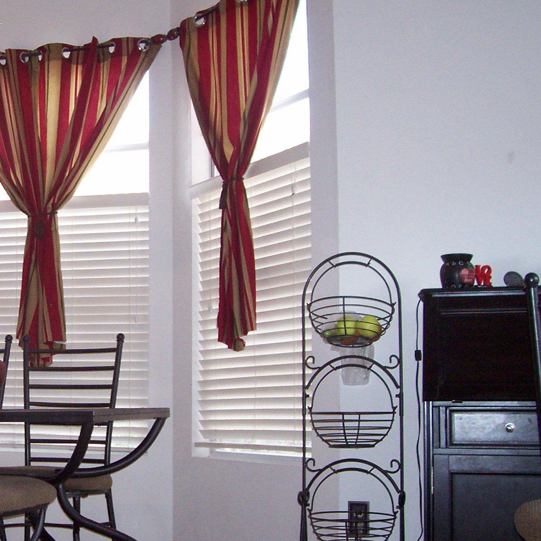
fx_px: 1096
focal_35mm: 62
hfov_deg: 26.9
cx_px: 64
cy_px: 318
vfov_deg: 27.7
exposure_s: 1/112
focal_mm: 5.6
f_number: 2.7
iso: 140
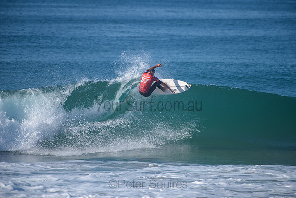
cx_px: 148
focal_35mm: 500
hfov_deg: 4.1
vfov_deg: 2.8
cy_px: 99
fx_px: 4112
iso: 200
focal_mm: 500
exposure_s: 1/2000
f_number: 5.6
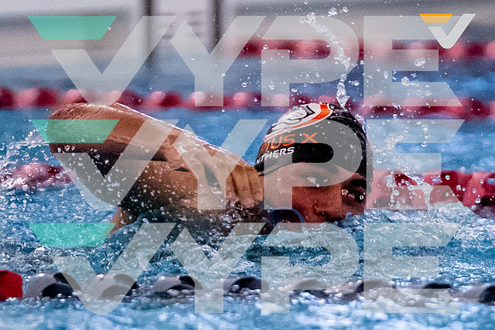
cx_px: 294
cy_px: 161
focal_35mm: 773
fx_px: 10630
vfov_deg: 1.8
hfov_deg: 2.7
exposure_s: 1/1600
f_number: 2.8
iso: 6400
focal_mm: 200
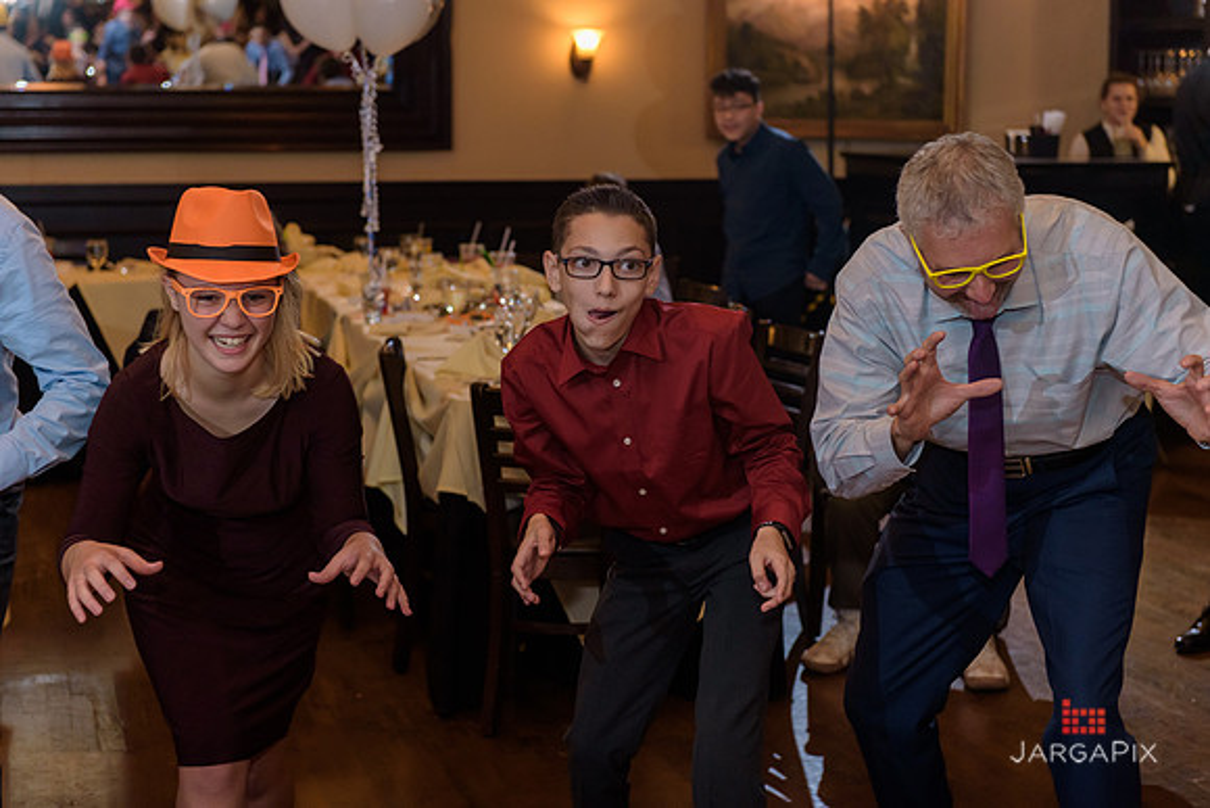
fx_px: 2353
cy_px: 404
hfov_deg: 28.8
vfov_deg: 19.5
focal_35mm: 70
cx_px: 605
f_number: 3.2
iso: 1600
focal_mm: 70
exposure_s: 1/125
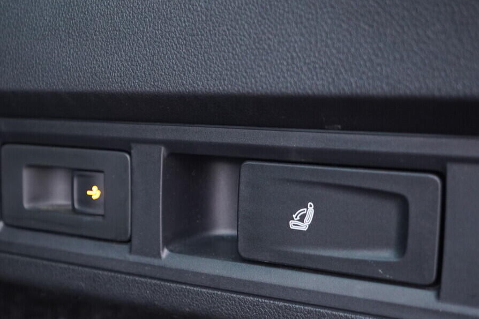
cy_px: 188
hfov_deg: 33.7
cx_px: 111
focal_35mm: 58
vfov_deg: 23.4
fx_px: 772
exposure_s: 1/40
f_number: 2.8
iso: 800
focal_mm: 24
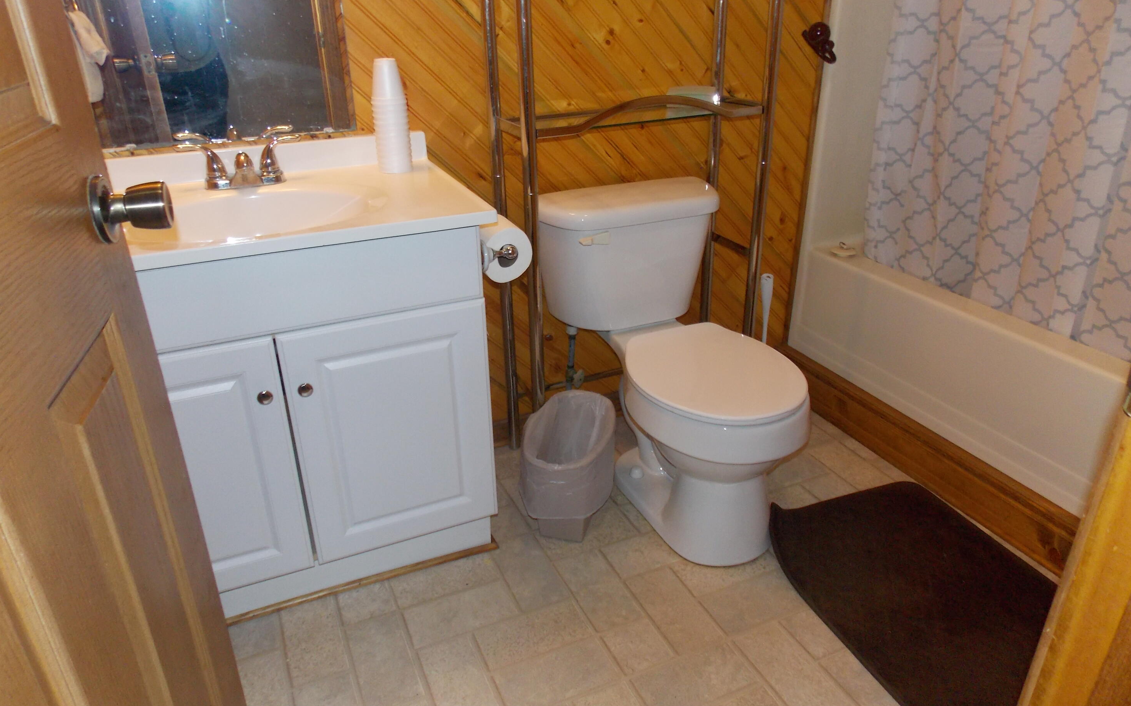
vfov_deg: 49.3
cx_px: 554
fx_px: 770
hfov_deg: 72.5
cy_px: 348
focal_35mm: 25
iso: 200
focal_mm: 4
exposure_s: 1/30
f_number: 3.1
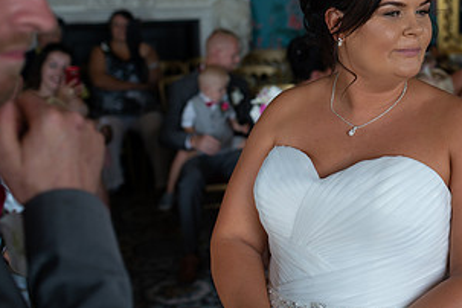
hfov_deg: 29.1
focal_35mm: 67
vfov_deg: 19.9
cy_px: 27
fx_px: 860
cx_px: 395
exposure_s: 1/125
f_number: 3.2
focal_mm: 35
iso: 100
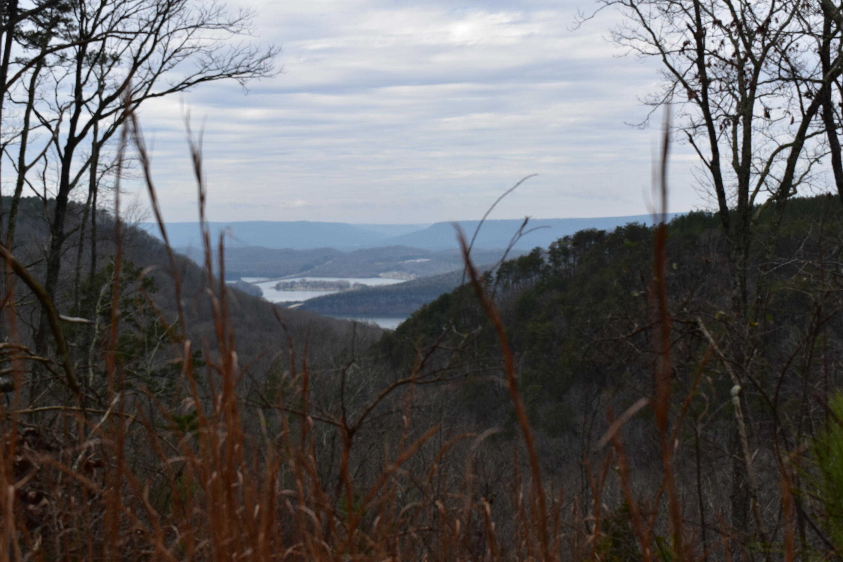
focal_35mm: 51
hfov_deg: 38.9
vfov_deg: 26.5
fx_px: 1194
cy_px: 281
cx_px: 422
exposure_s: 1/400
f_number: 11
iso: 400
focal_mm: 34
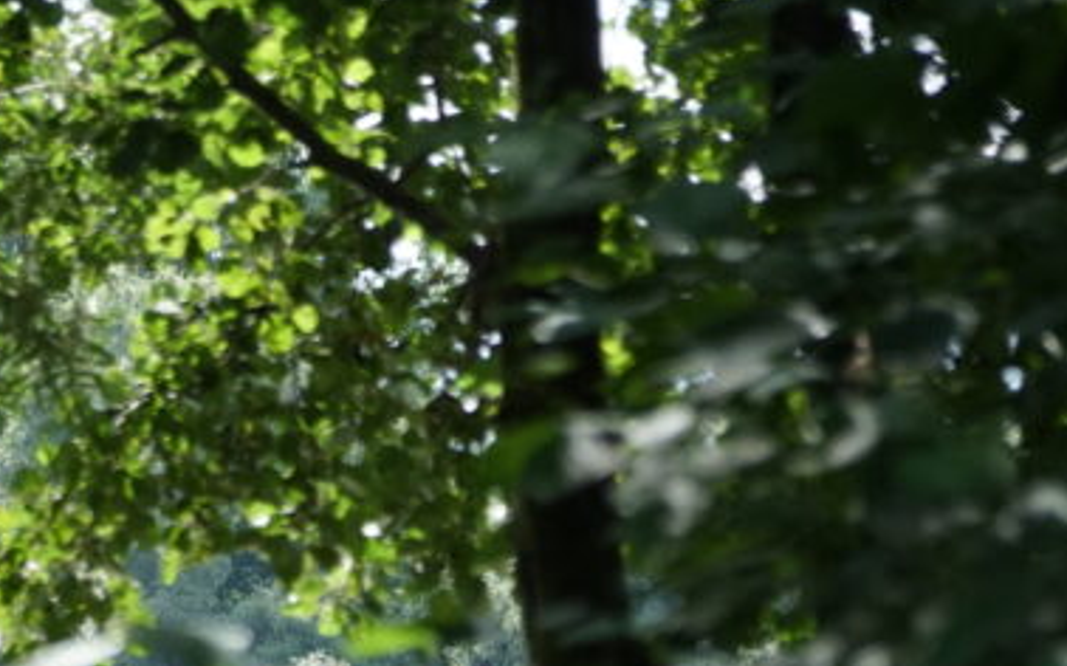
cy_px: 904
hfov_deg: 7.2
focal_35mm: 290
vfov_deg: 4.5
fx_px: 8430
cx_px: 48
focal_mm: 70
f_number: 4
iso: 500
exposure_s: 1/1600
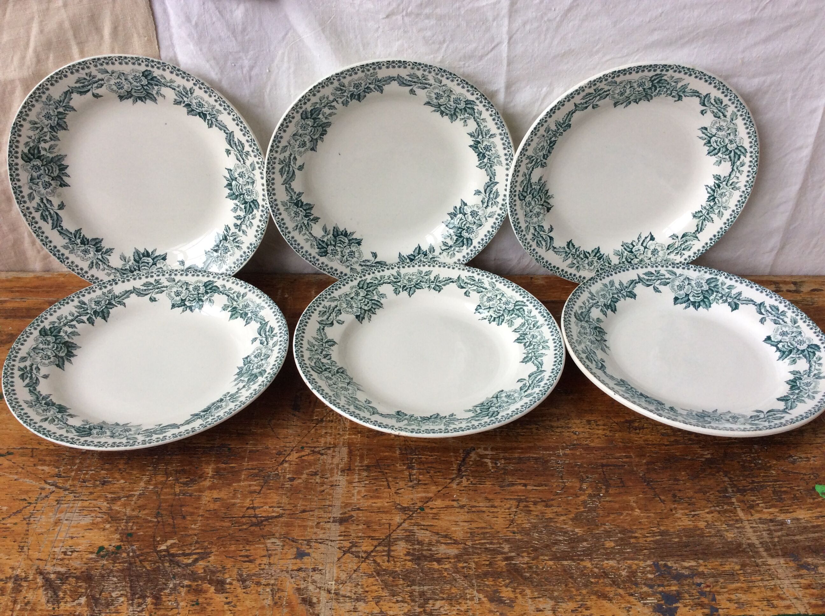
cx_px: 412
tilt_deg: -38.8
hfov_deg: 56.9
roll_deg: -1.0
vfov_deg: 44.1
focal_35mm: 32
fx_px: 762
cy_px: 308
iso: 50
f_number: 2.4
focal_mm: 3.3
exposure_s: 1/100
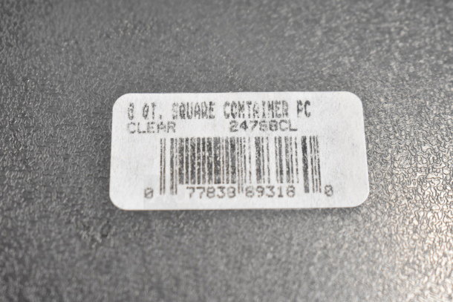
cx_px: 226
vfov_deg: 18.2
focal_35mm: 75
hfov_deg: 27.0
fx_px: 944
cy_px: 151
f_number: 5.6
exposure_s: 1/80
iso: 2800
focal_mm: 50
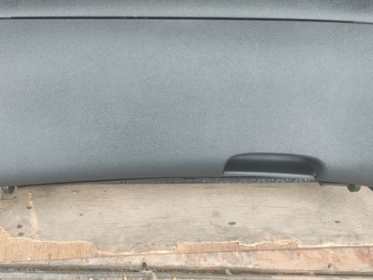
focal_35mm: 37
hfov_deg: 50.1
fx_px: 399
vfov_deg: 38.5
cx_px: 173
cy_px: 111
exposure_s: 1/100
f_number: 1.8
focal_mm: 4.68
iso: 78
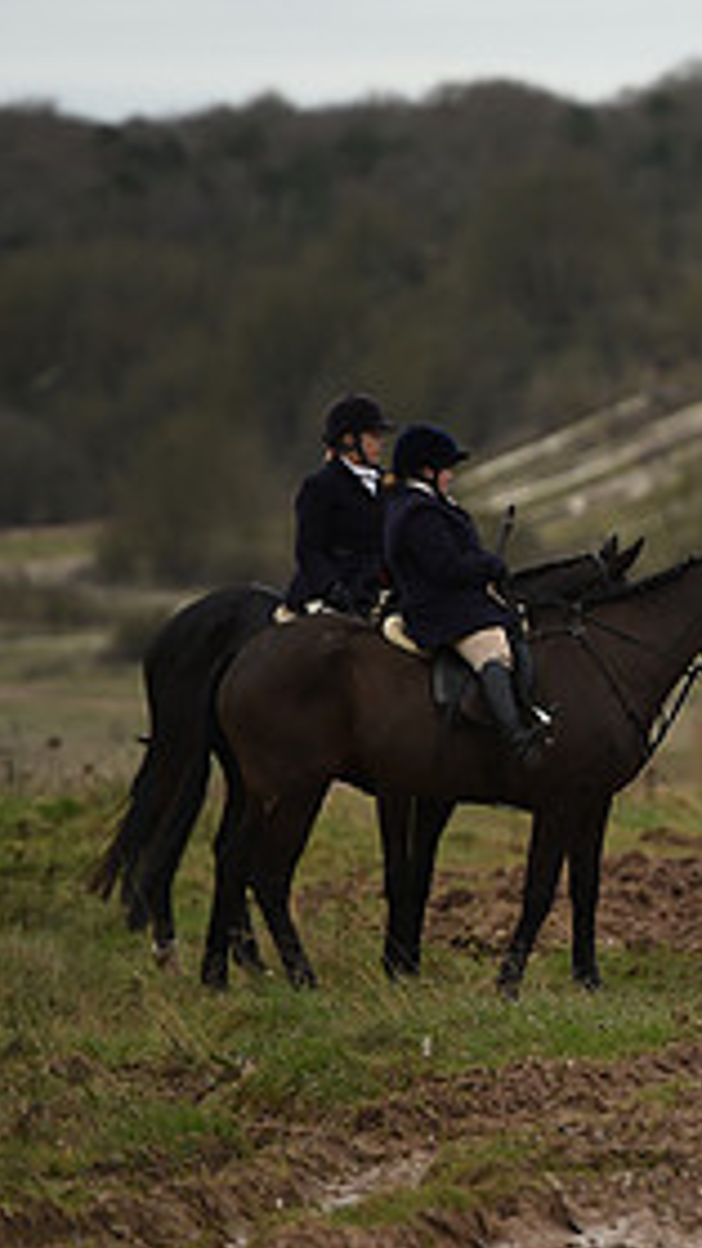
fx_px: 14391
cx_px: 1221
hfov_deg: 2.8
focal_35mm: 435
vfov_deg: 5.0
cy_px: 407
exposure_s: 1/1250
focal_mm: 200
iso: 250
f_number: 3.2
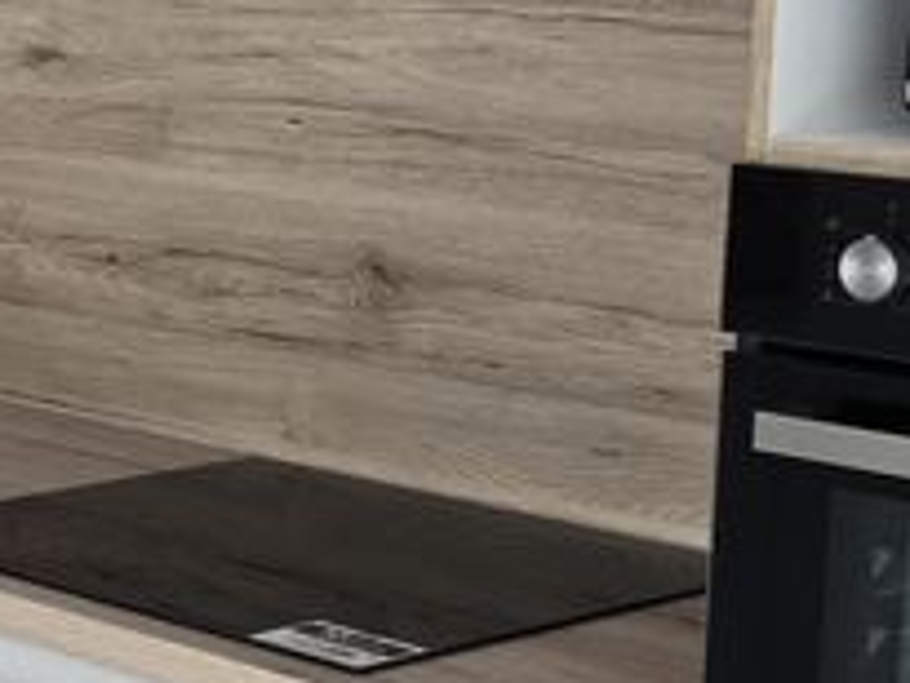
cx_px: -342
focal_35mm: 112
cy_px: 408
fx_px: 2946
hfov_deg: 16.4
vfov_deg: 13.2
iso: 250
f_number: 1.7
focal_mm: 6.3
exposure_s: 1/120
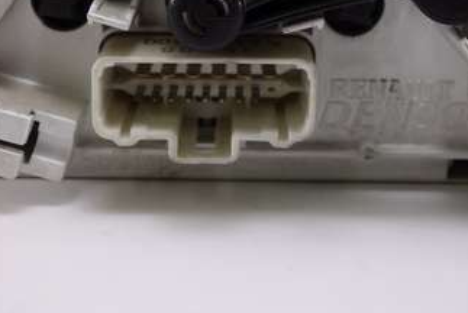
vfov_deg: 18.8
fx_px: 924
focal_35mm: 71
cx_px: 261
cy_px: 7
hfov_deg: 28.4
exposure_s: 1/100
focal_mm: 10.4
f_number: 2.5
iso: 125
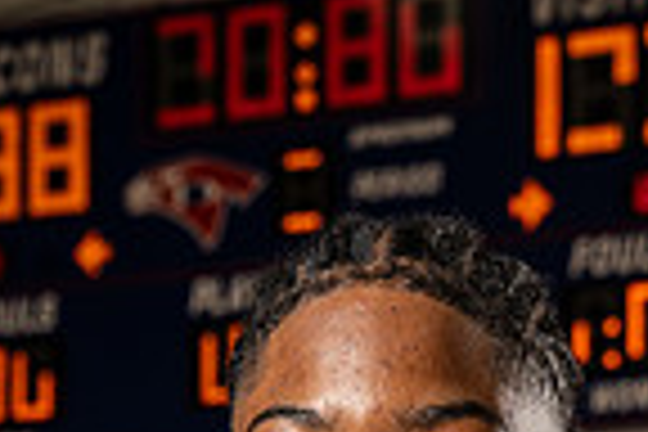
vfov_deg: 7.5
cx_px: 382
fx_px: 3096
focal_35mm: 172
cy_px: 968
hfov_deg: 11.9
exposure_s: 1/250
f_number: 5.6
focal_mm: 55
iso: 125
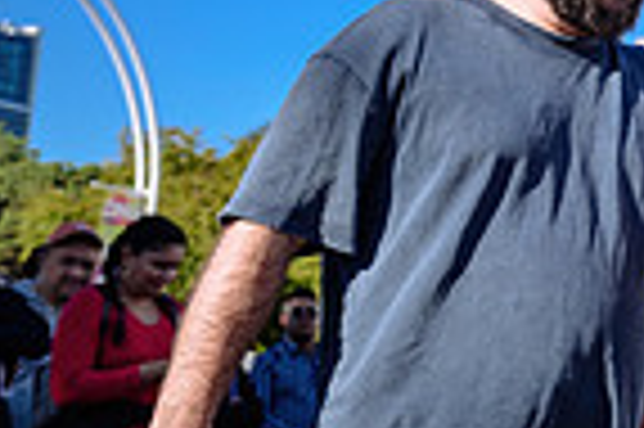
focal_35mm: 111
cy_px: 74
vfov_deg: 12.3
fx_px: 1983
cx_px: 913
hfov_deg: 17.0
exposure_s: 1/250
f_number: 3.5
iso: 64
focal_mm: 24
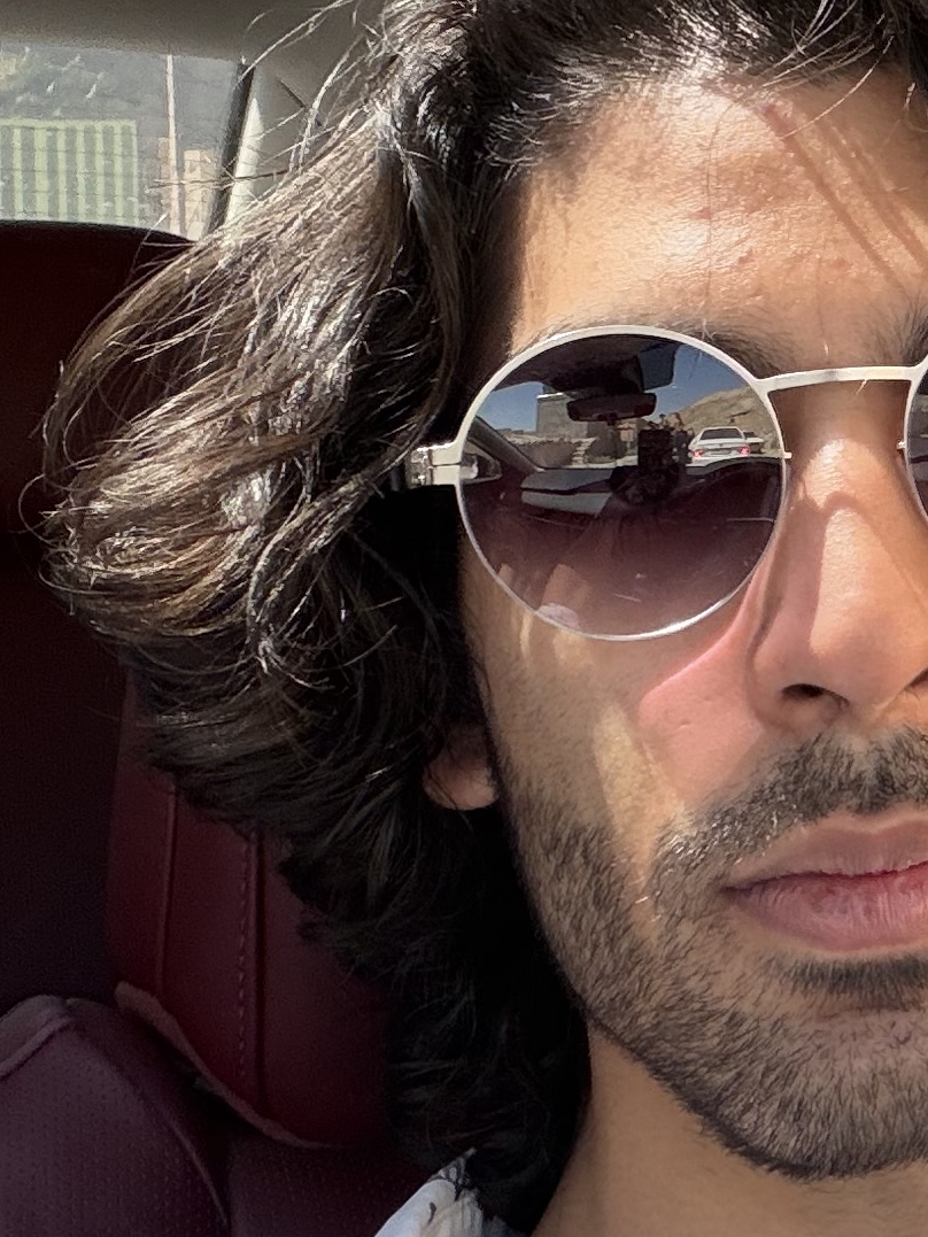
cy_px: 378
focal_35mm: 86
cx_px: 1097
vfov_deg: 22.6
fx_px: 3073
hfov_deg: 16.5
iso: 80
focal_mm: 2.71
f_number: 1.9
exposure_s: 1/195
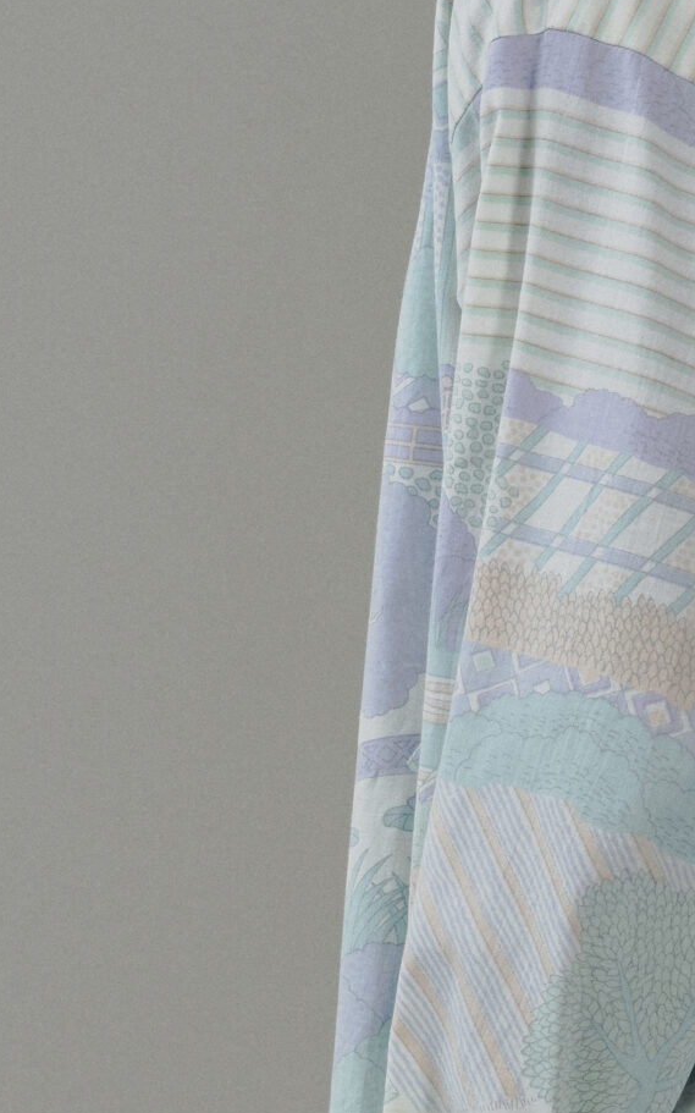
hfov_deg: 4.4
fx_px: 9126
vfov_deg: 7.0
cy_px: 632
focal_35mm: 301
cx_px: 802
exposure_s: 1/125
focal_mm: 105
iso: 200
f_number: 10
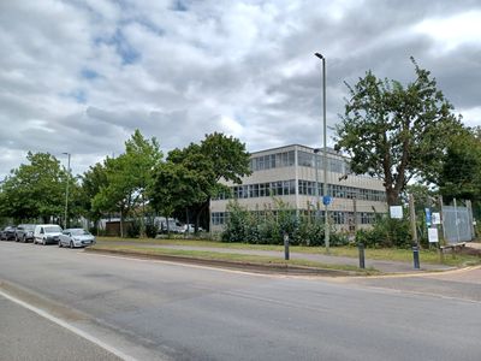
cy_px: 180
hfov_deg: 69.4
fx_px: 347
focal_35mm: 25
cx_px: 240
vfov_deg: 54.9
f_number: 1.8
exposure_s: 1/595
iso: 32
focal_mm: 4.6
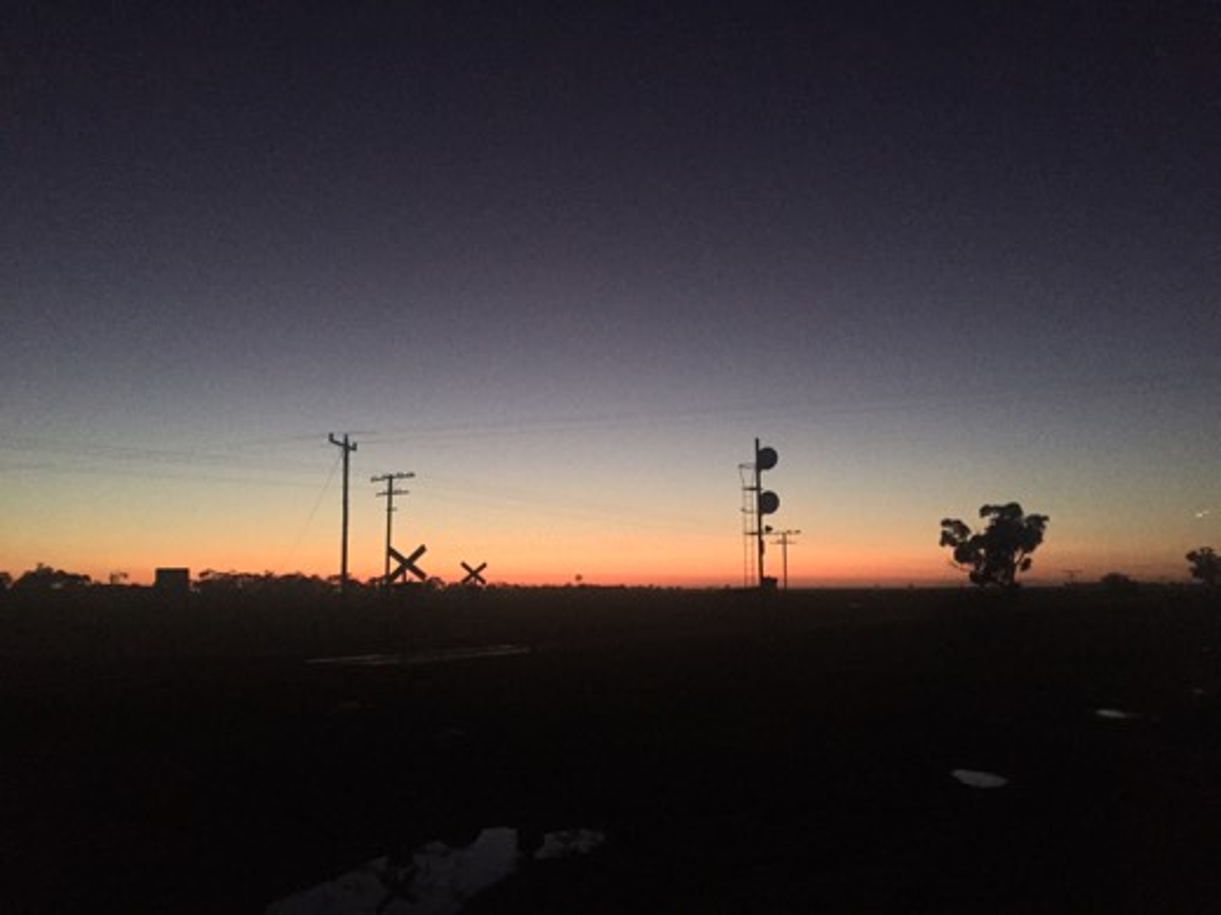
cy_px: 458
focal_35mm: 29
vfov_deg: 48.2
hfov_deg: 61.7
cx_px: 610
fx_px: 1023
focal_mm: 4.15
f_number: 2.2
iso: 640
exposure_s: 1/15
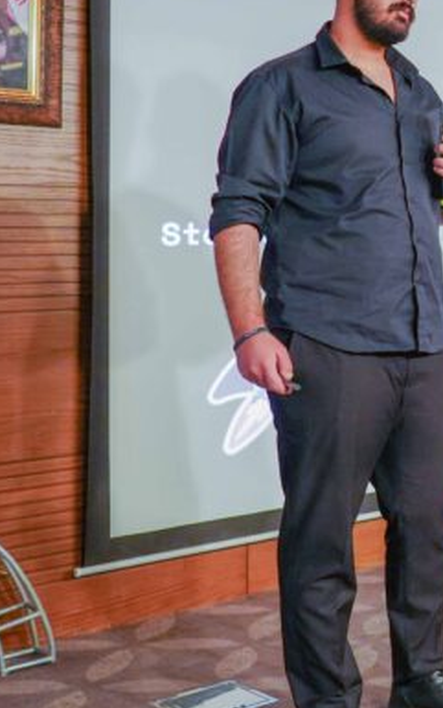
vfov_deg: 31.1
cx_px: 640
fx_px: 1254
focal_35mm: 65
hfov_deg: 18.1
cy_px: 207
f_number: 4
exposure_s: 1/100
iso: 4000
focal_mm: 24
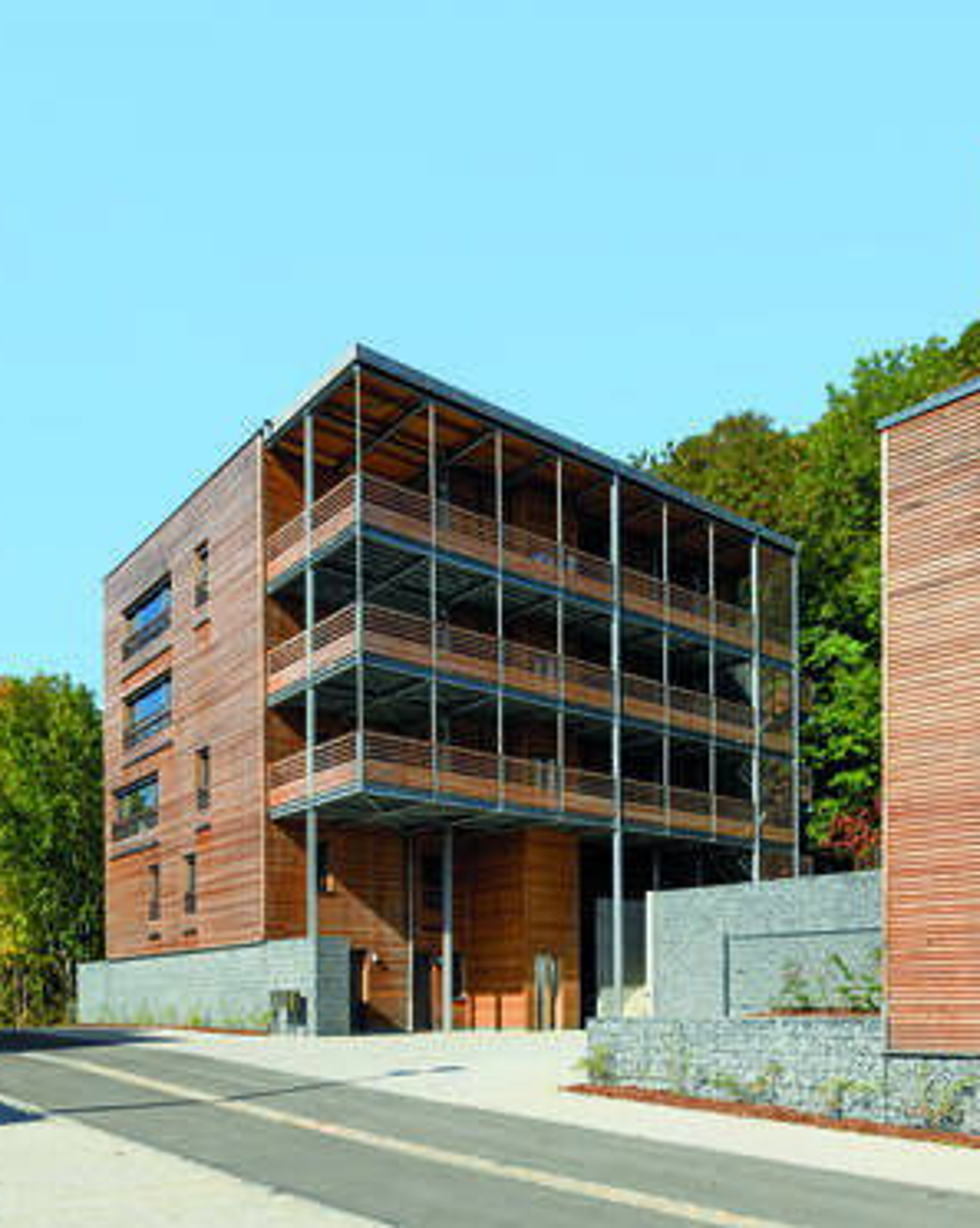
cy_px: 612
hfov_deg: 51.8
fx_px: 980
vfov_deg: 64.1
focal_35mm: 27
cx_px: 299
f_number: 11
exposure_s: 1/125
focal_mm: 19
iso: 100
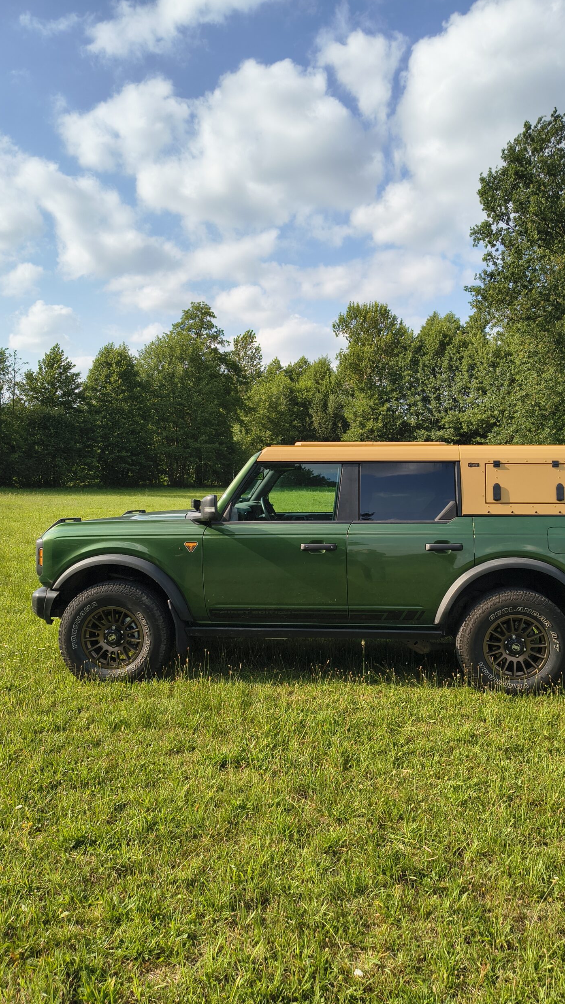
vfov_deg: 69.9
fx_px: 719
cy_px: 501
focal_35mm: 27
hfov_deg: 42.8
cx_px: 329
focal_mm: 5.56
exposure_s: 1/1632
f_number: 1.8
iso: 100
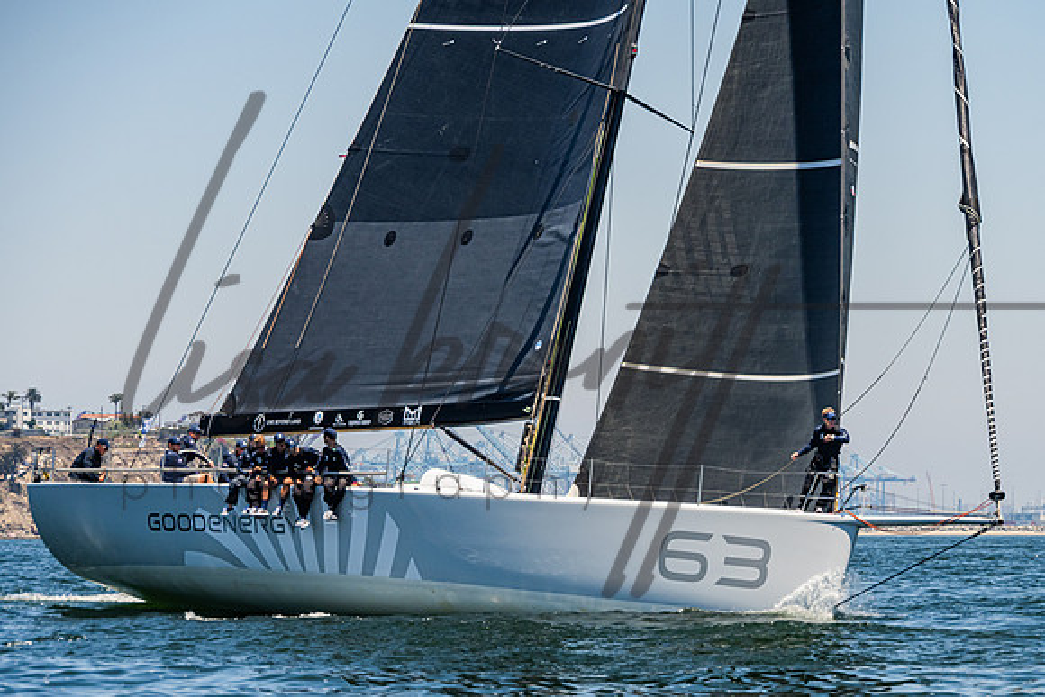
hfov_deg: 9.6
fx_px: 6217
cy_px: 448
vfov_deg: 6.4
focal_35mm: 214
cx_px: 605
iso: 500
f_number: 8
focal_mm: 165
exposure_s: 1/2500
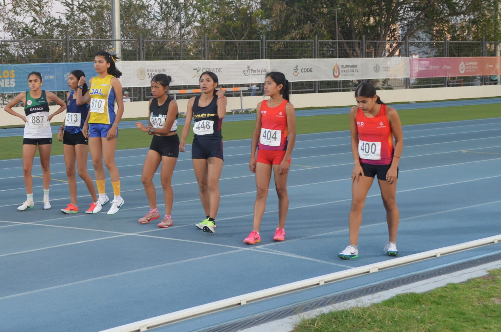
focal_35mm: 59
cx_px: 85
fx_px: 820
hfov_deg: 32.8
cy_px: 144
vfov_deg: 22.9
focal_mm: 22
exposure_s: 1/125
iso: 220
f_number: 5.6
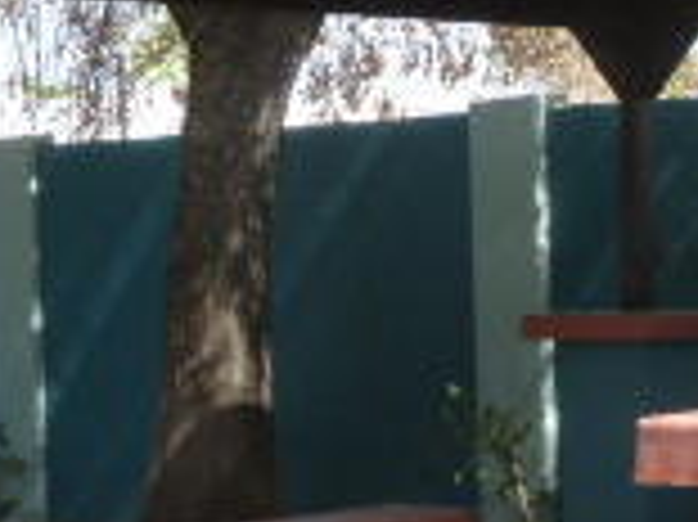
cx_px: 671
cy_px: 351
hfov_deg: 14.7
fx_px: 2660
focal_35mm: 132
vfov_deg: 11.2
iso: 125
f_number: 4
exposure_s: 1/200
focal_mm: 5.3
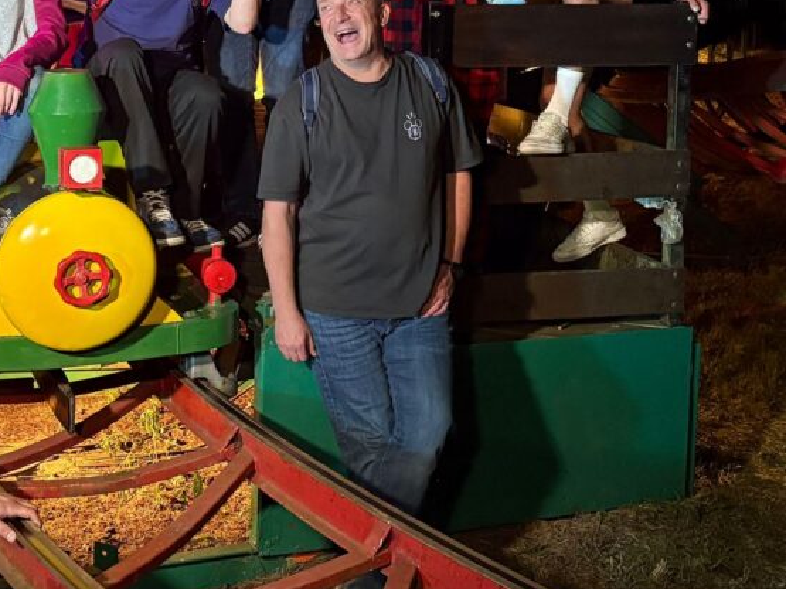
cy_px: 58
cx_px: 84
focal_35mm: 48
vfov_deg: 29.0
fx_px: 1090
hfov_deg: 37.2
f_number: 1.6
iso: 500
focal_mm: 5.96
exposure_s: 1/56
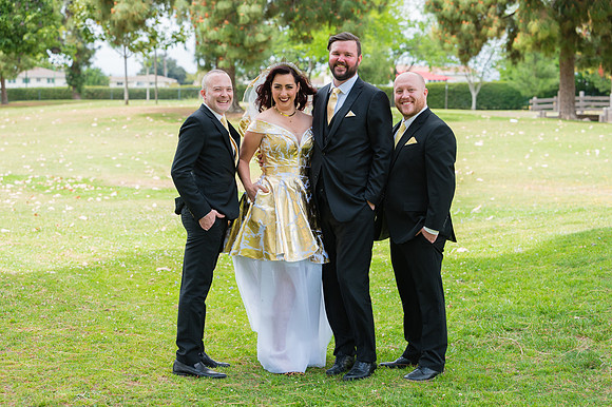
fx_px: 1189
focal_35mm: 70
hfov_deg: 28.9
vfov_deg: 19.4
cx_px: 306
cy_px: 204
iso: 500
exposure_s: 1/1600
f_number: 4
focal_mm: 70
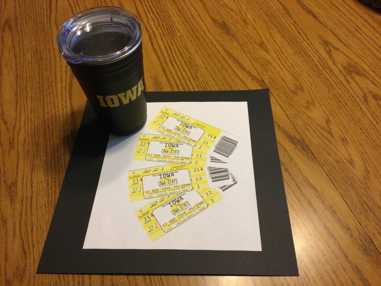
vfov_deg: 45.4
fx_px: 341
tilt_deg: -53.0
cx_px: 190
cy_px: 143
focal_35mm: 31
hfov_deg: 58.4
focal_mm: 3.3
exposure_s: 1/30
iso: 100
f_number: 2.4
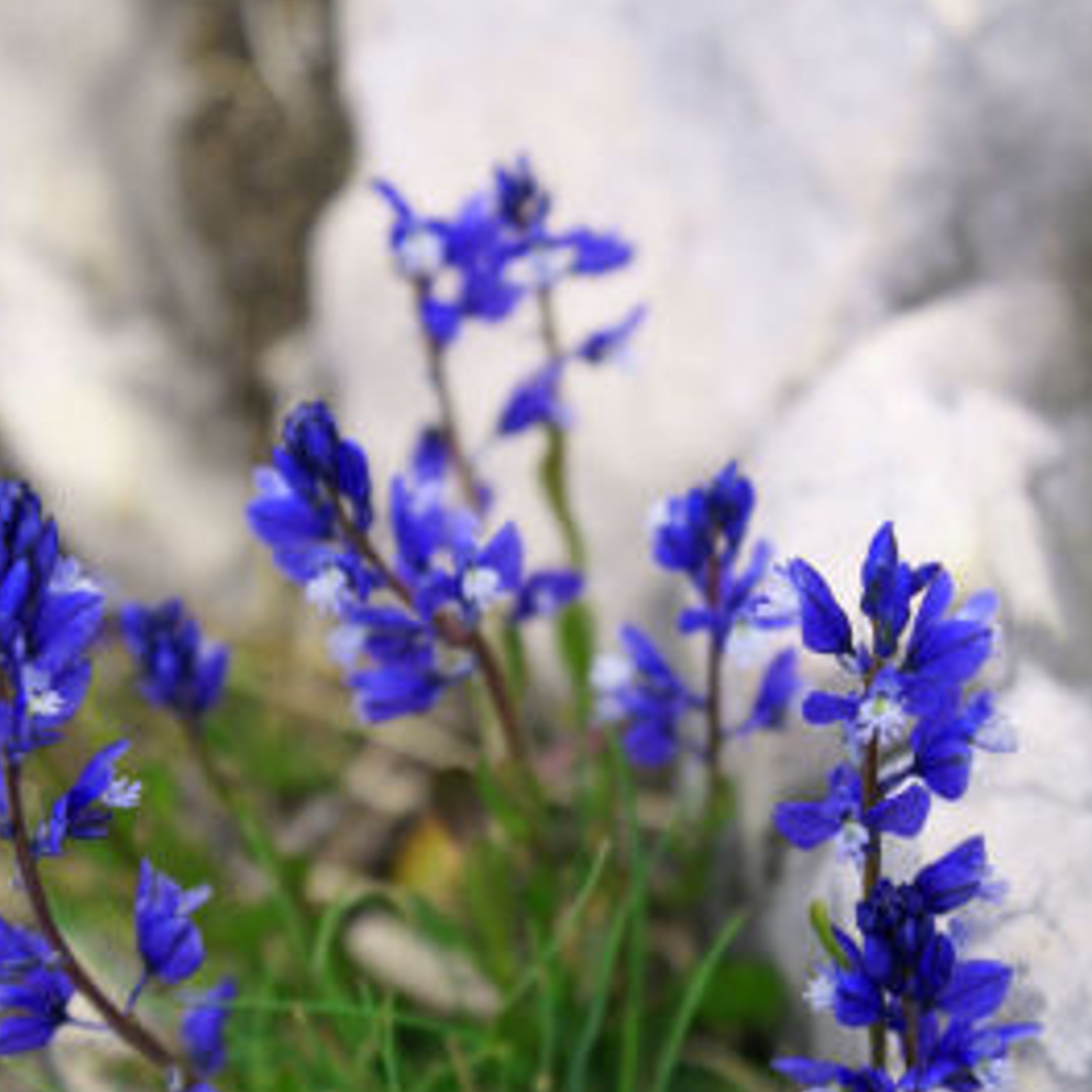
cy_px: 651
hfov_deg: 16.1
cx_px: 527
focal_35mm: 108
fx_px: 3855
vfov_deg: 16.1
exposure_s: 1/160
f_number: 5.6
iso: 100
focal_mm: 50
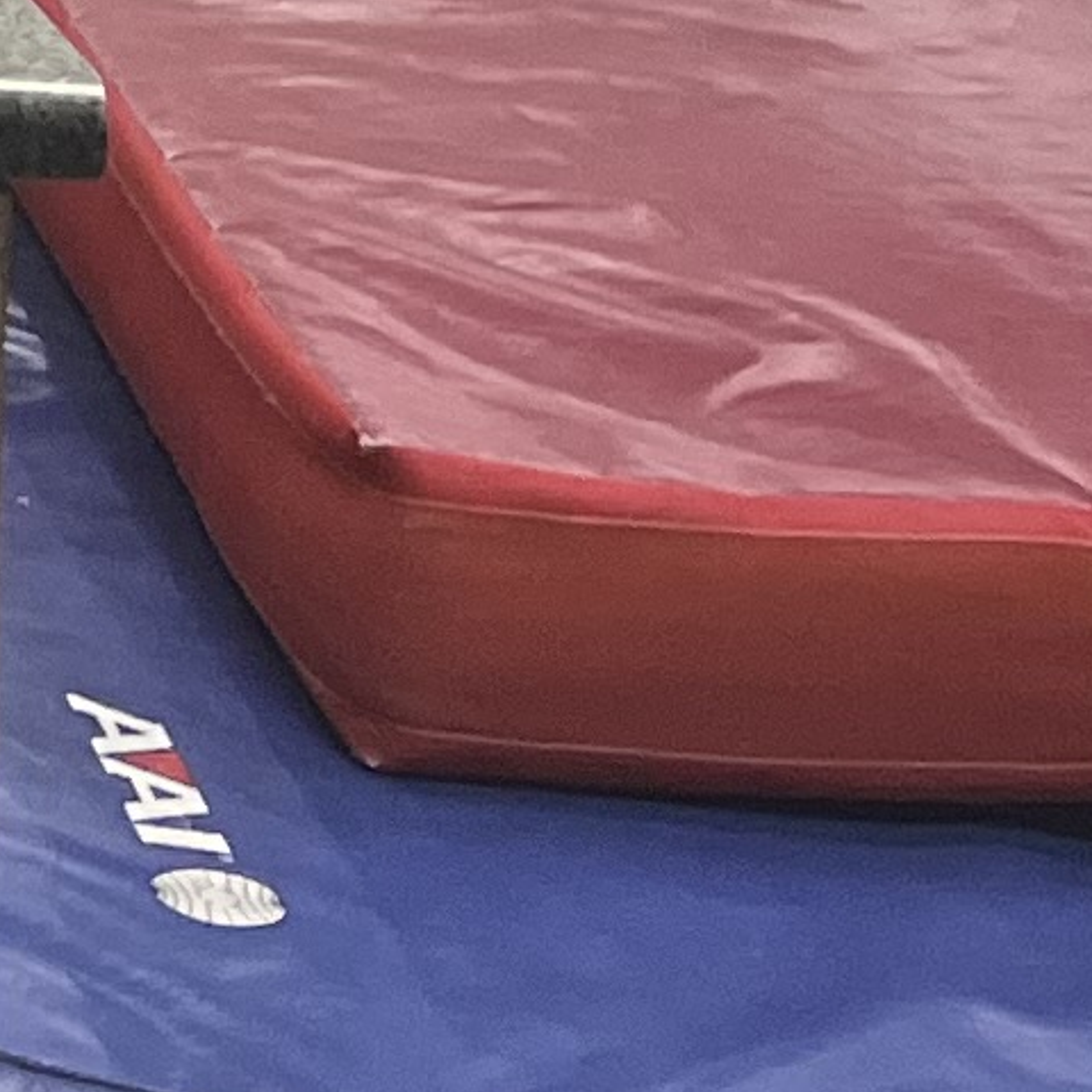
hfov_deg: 7.1
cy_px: -1347
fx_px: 6888
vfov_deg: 8.4
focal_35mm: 193
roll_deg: -0.8
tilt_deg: -6.4
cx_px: -3140
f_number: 1.6
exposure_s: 1/60
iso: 200
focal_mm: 5.1
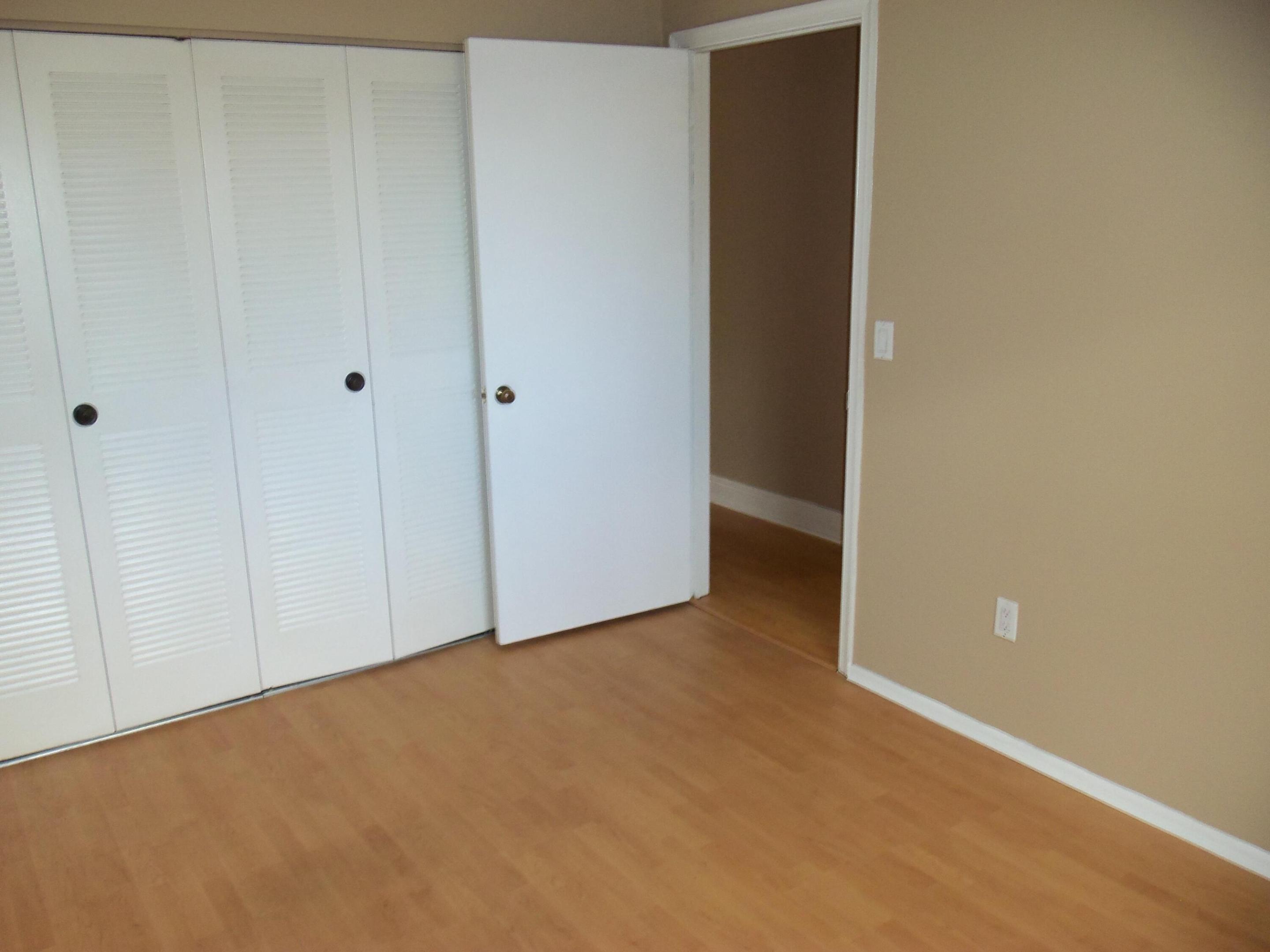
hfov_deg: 61.7
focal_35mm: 29
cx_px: 635
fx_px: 1064
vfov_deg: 48.2
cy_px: 476
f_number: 3.4
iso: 100
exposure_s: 1/30
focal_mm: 5.2
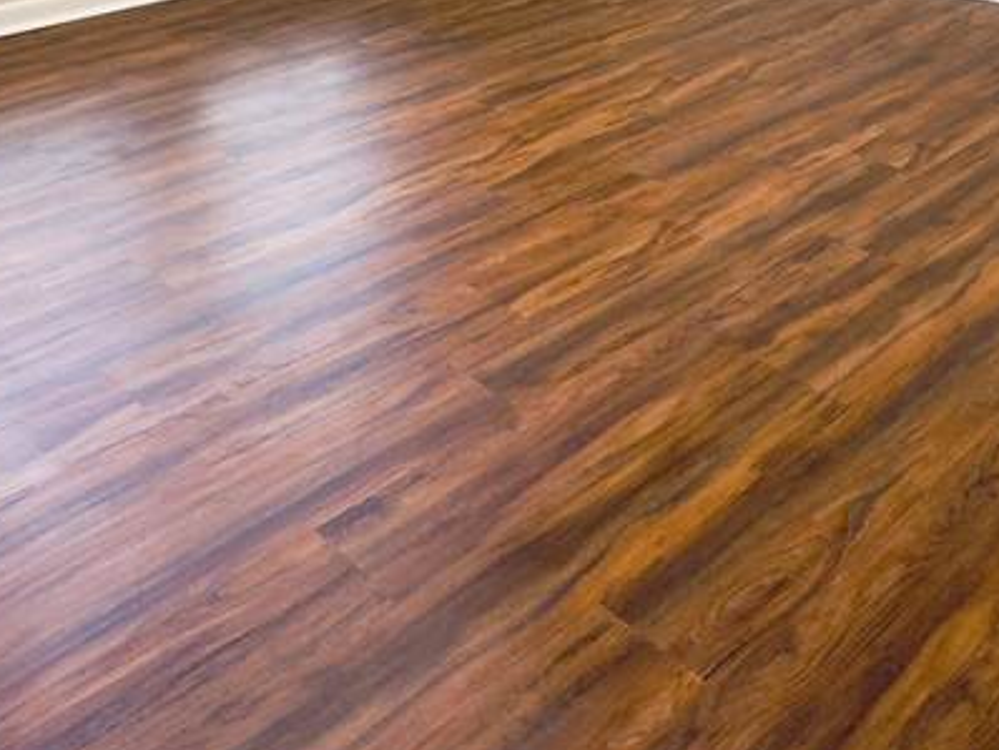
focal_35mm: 45
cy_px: -339
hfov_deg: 42.0
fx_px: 1299
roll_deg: +0.6
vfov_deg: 25.4
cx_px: 487
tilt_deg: -2.0
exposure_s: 1/140
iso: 40
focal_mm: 2.22
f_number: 2.2
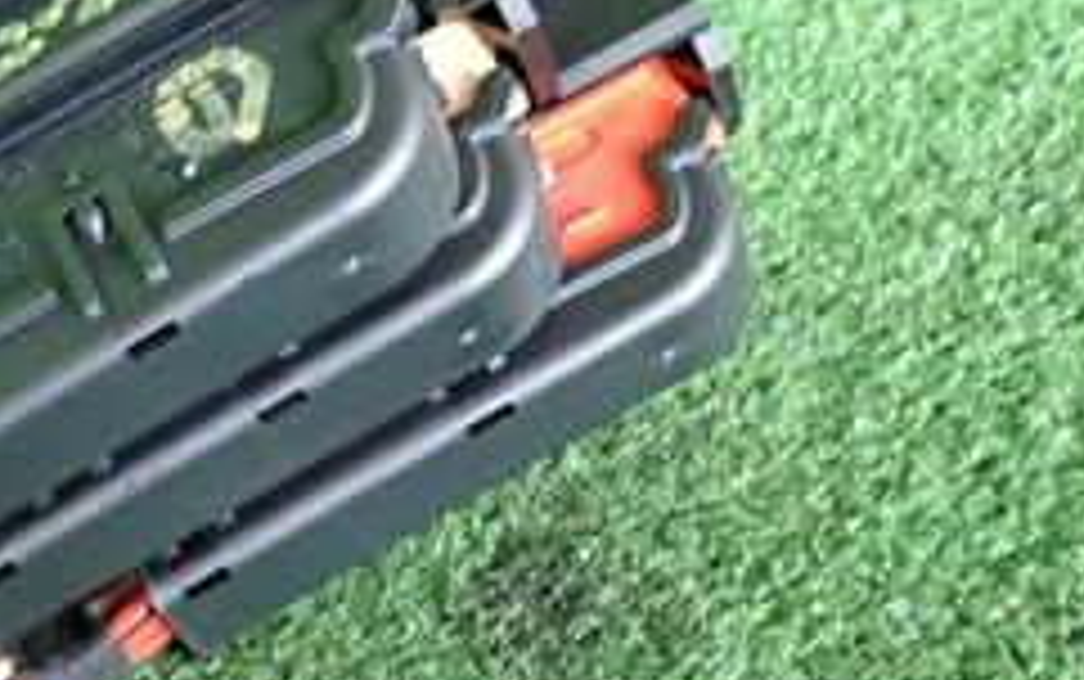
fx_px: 1951
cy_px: 248
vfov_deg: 19.7
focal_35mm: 66
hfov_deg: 27.1
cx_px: -243
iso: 320
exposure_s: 1/30
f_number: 2
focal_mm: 4.5
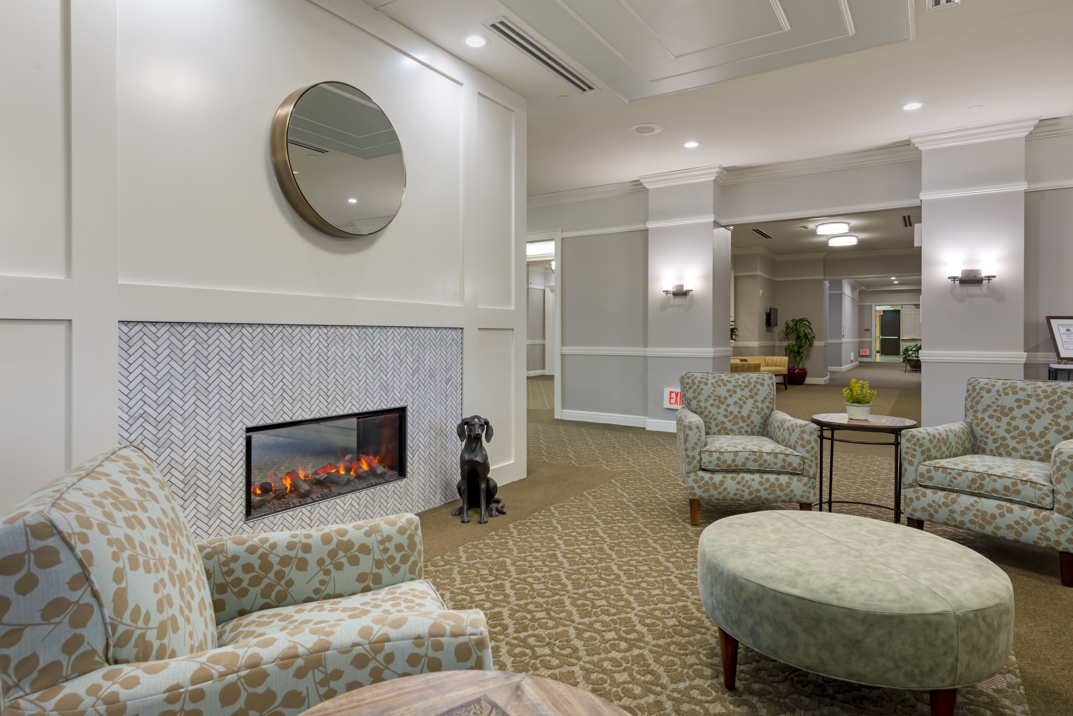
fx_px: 596
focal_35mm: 20
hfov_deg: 84.0
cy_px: 358
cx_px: 536
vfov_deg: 61.9
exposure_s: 1/25
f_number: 10
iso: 400
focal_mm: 20
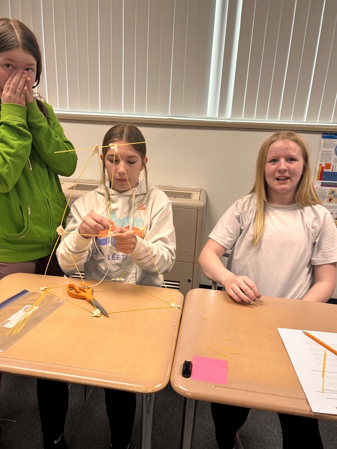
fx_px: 337
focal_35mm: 26
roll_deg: -2.0
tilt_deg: -20.8
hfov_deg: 53.1
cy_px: 224
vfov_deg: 67.3
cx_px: 168
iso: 64
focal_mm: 5.7
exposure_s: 1/60
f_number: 1.5
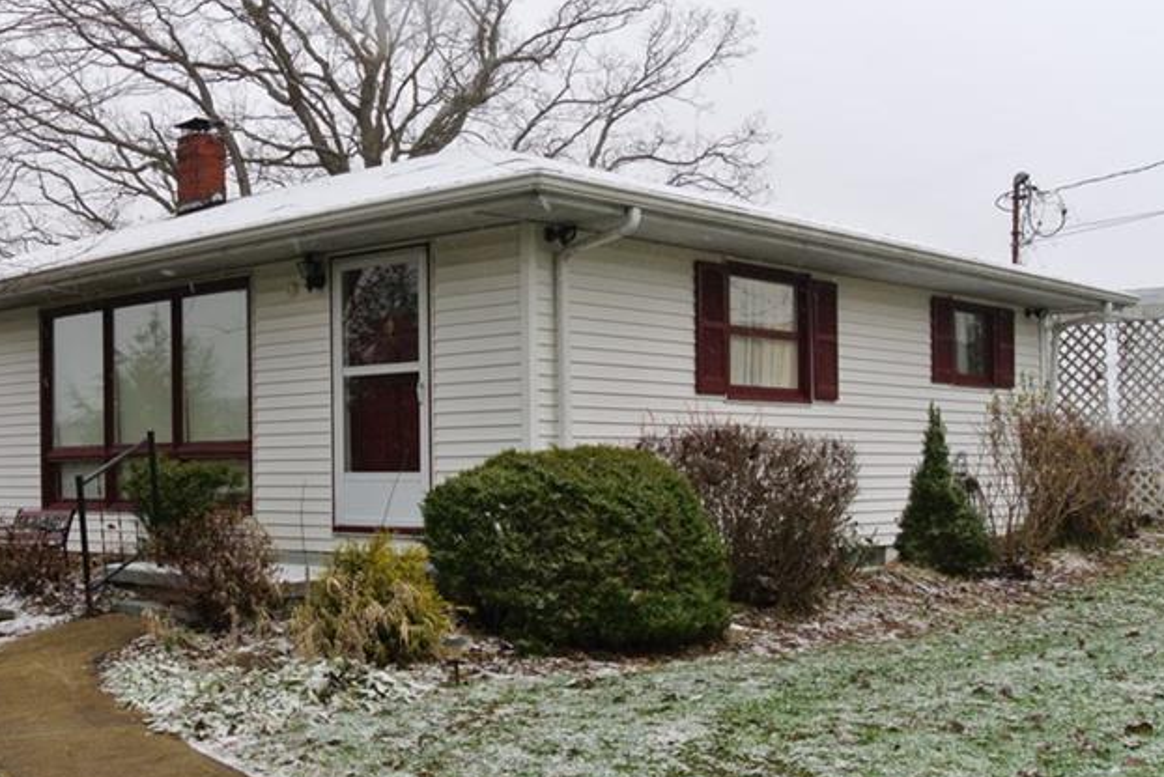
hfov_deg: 41.9
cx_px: 349
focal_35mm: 46
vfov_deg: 29.2
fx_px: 1488
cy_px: 454
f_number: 3.5
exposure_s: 1/60
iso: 125
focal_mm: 10.7
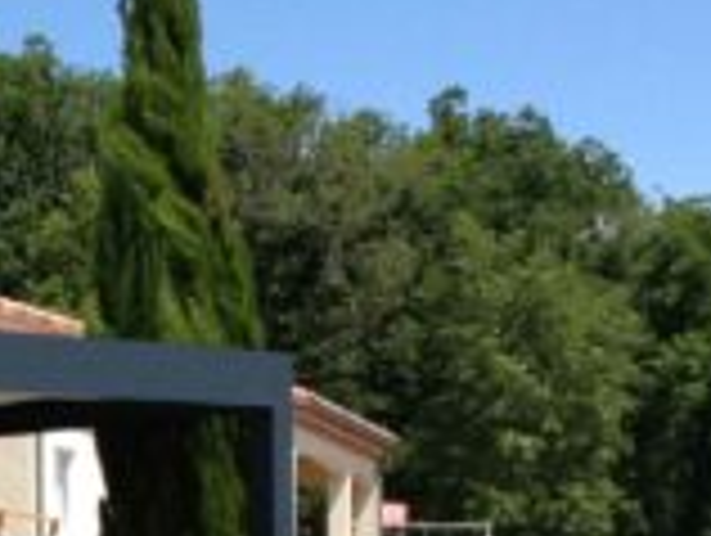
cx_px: -369
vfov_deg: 8.6
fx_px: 3497
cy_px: 694
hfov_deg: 11.1
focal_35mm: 170
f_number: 2.4
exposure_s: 1/1126
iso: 50
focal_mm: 4.28
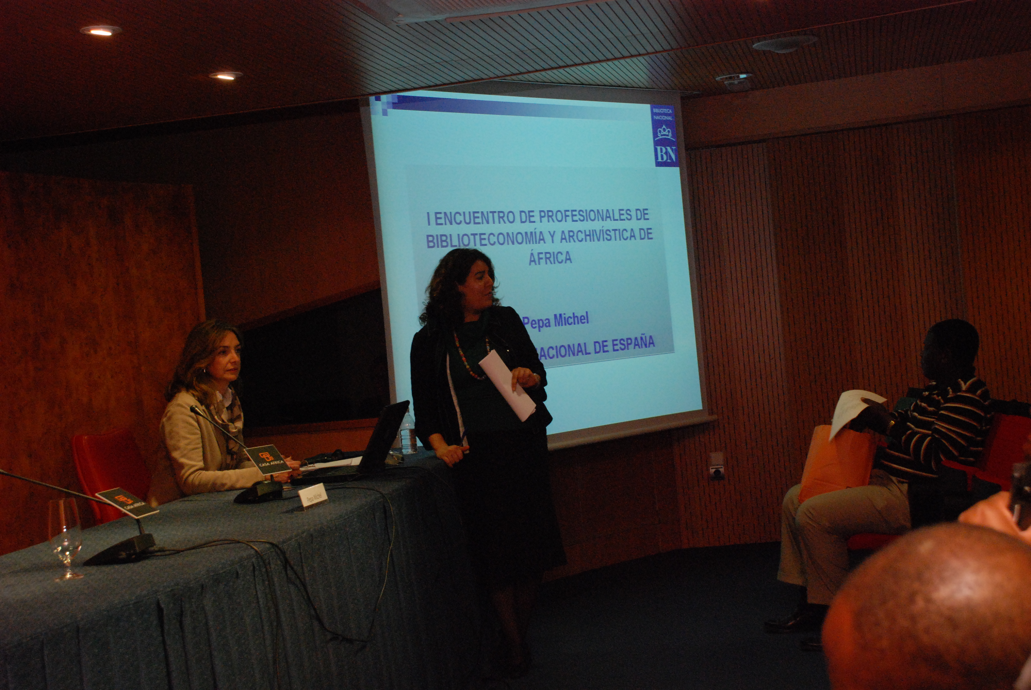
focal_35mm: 52
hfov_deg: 37.8
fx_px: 1505
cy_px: 345
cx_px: 516
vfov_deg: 25.8
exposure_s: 1/60
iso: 1250
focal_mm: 35
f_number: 8
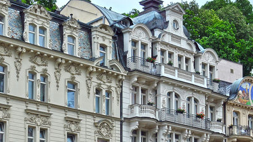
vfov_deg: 11.6
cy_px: 160
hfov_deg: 20.9
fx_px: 685
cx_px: 85
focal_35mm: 102
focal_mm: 29
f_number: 6.3
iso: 250
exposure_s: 1/25
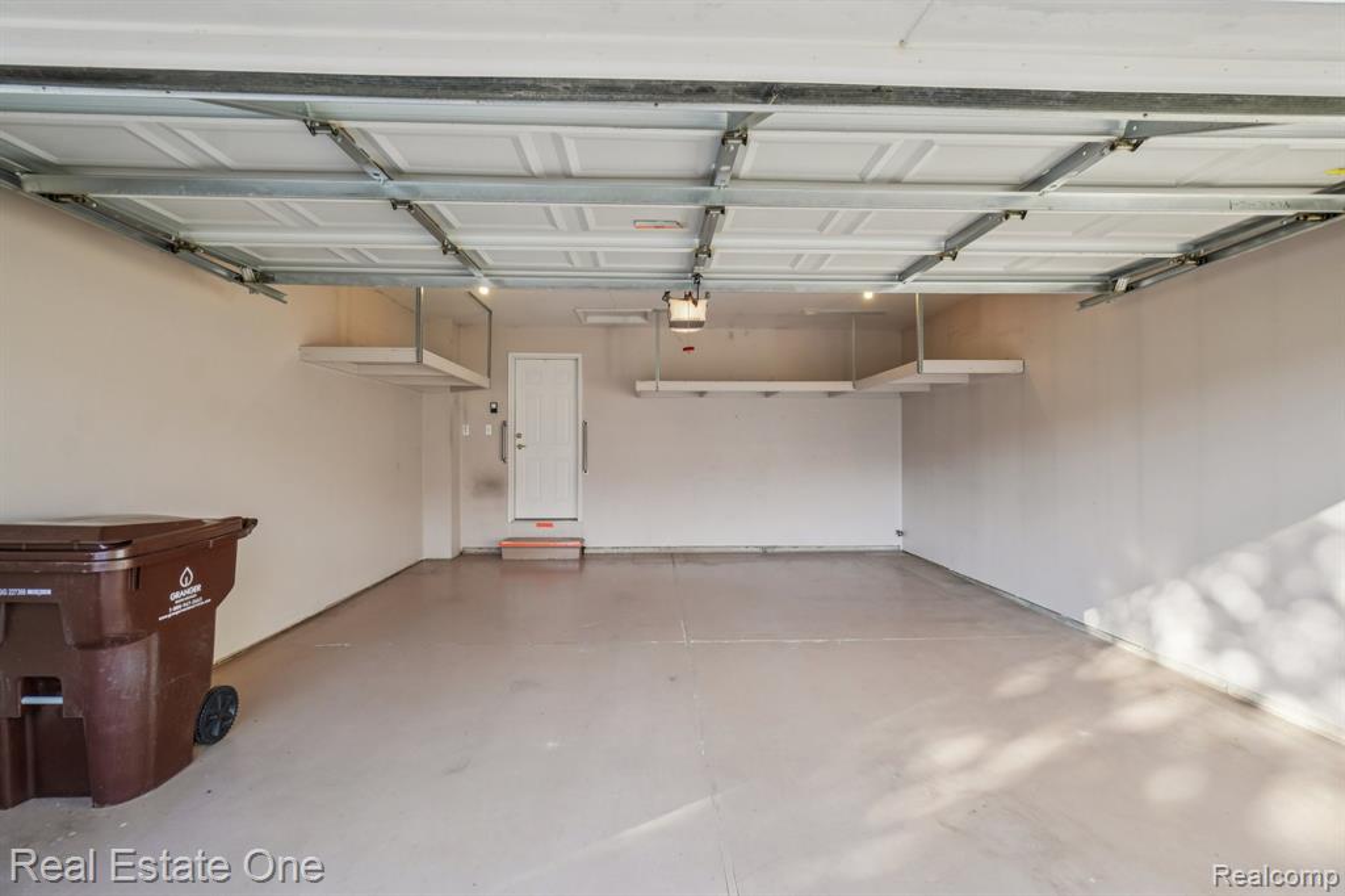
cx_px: 672
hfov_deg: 100.4
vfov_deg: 77.3
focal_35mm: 15
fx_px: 560
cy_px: 448
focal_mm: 10
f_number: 8
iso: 200
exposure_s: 1/30
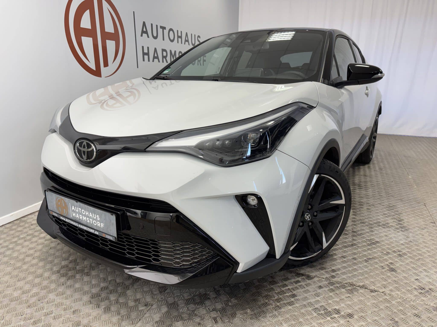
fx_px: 303
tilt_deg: -16.4
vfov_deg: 56.8
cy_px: 164
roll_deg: -0.1
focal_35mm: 24
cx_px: 218
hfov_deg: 71.6
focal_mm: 6.76
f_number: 1.78
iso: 160
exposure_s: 1/100
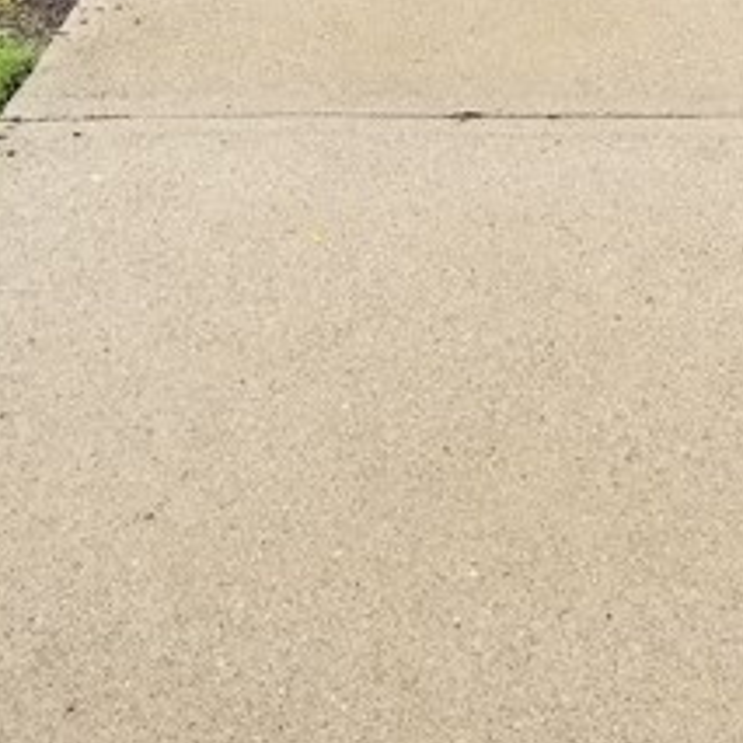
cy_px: -370
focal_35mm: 83
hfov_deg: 20.5
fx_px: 2016
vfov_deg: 18.5
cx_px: 649
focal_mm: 4.25
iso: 50
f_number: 1.7
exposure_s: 1/432
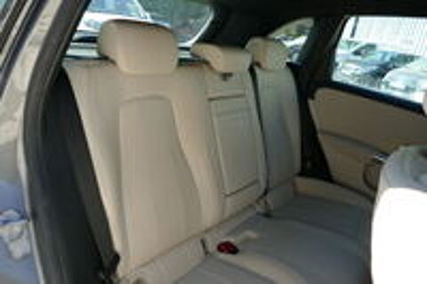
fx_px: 320
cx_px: 214
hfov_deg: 67.4
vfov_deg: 47.8
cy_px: 142
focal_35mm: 27
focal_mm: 9.88
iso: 125
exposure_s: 1/320
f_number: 2.9
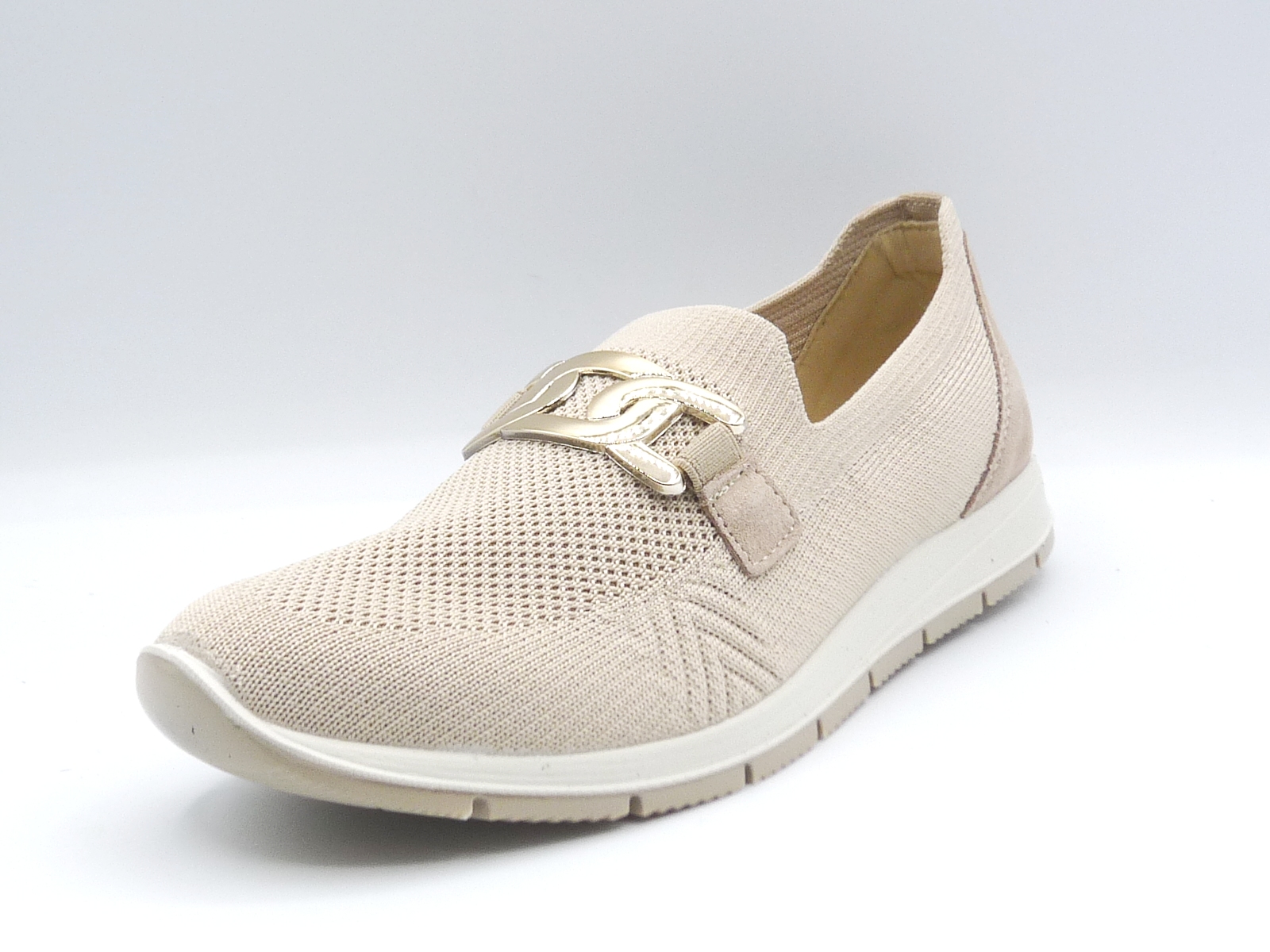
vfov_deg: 30.3
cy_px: 476
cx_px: 635
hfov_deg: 39.7
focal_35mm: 48
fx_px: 1761
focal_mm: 4.8
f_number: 4.5
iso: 100
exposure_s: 1/200
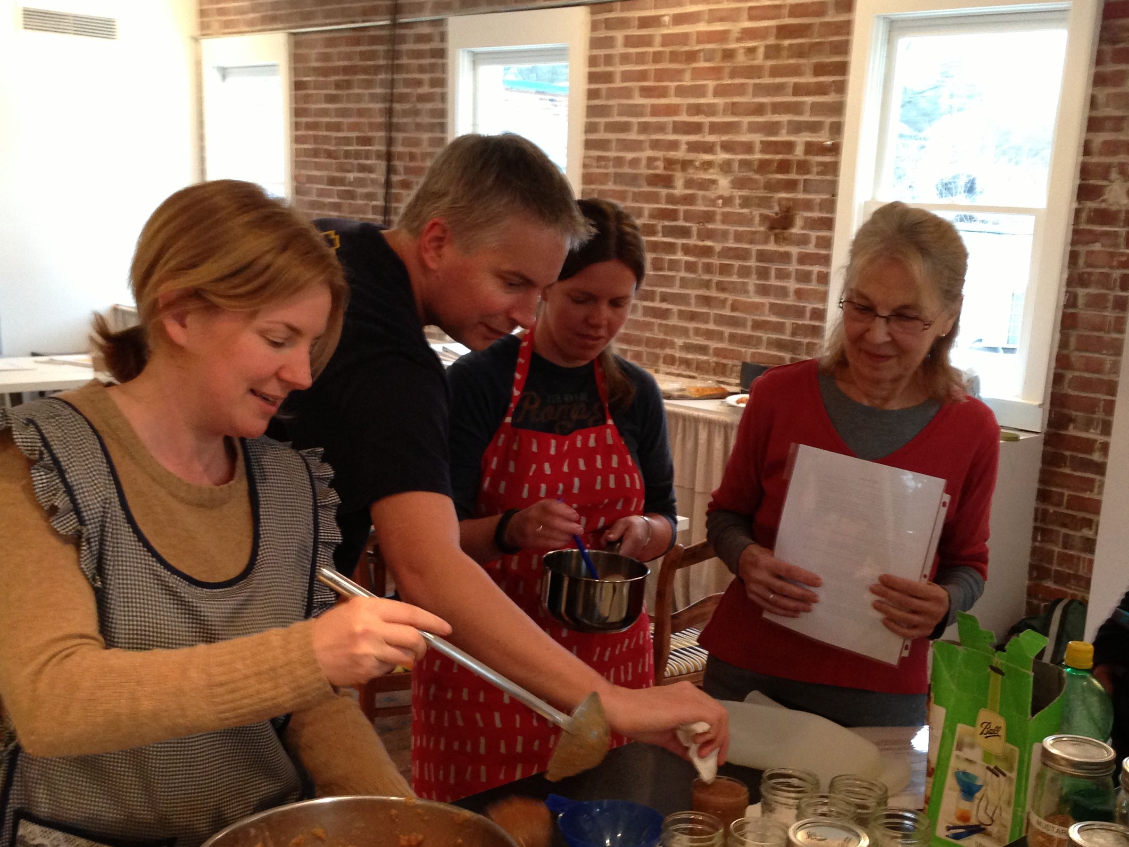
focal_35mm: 45
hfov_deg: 42.1
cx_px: 604
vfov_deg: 32.0
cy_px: 548
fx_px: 1468
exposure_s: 1/20
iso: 200
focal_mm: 4.13
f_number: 2.4
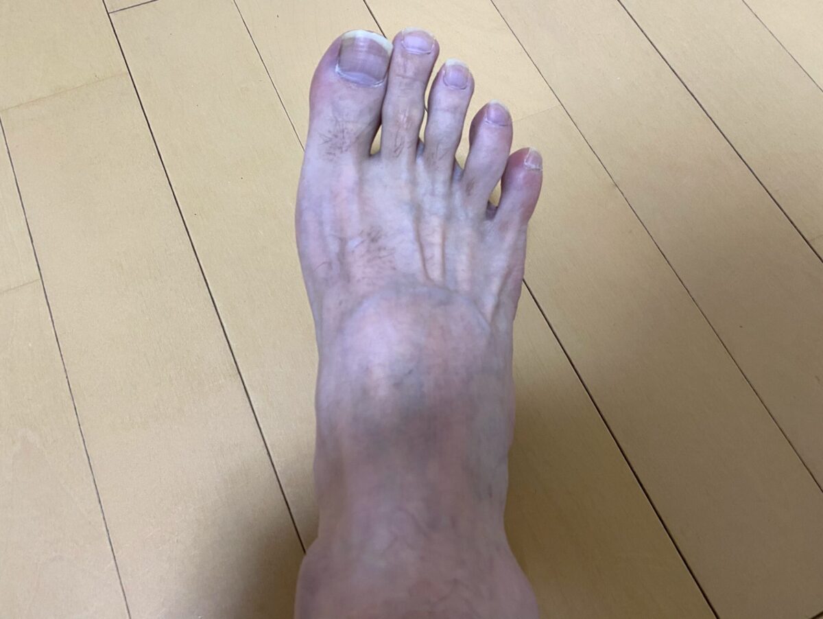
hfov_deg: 67.3
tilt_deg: -66.5
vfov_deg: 53.1
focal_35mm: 26
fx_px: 619
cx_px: 412
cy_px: 310
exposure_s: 1/50
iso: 200
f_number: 1.8
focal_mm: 4.25
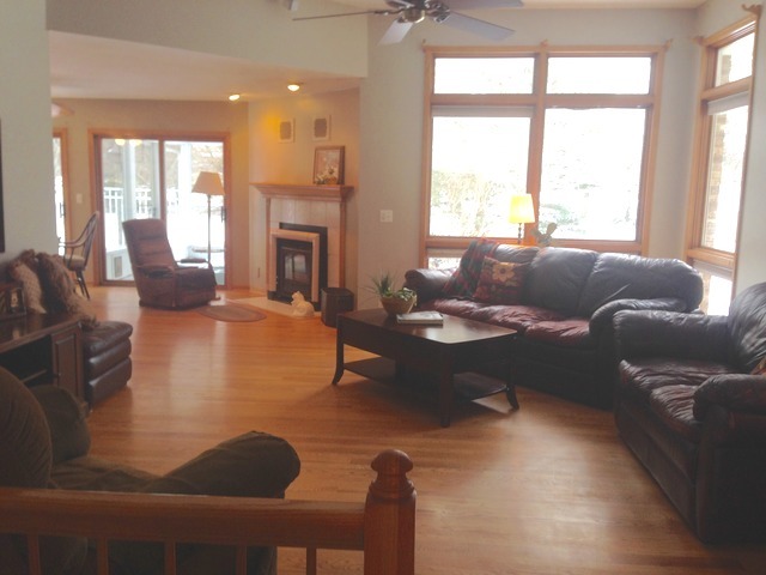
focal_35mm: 33
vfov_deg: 42.9
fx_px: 730
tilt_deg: -7.9
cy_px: 288
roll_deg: -1.6
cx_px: 383
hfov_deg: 55.4
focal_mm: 4.12
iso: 50
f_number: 2.4
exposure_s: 1/30
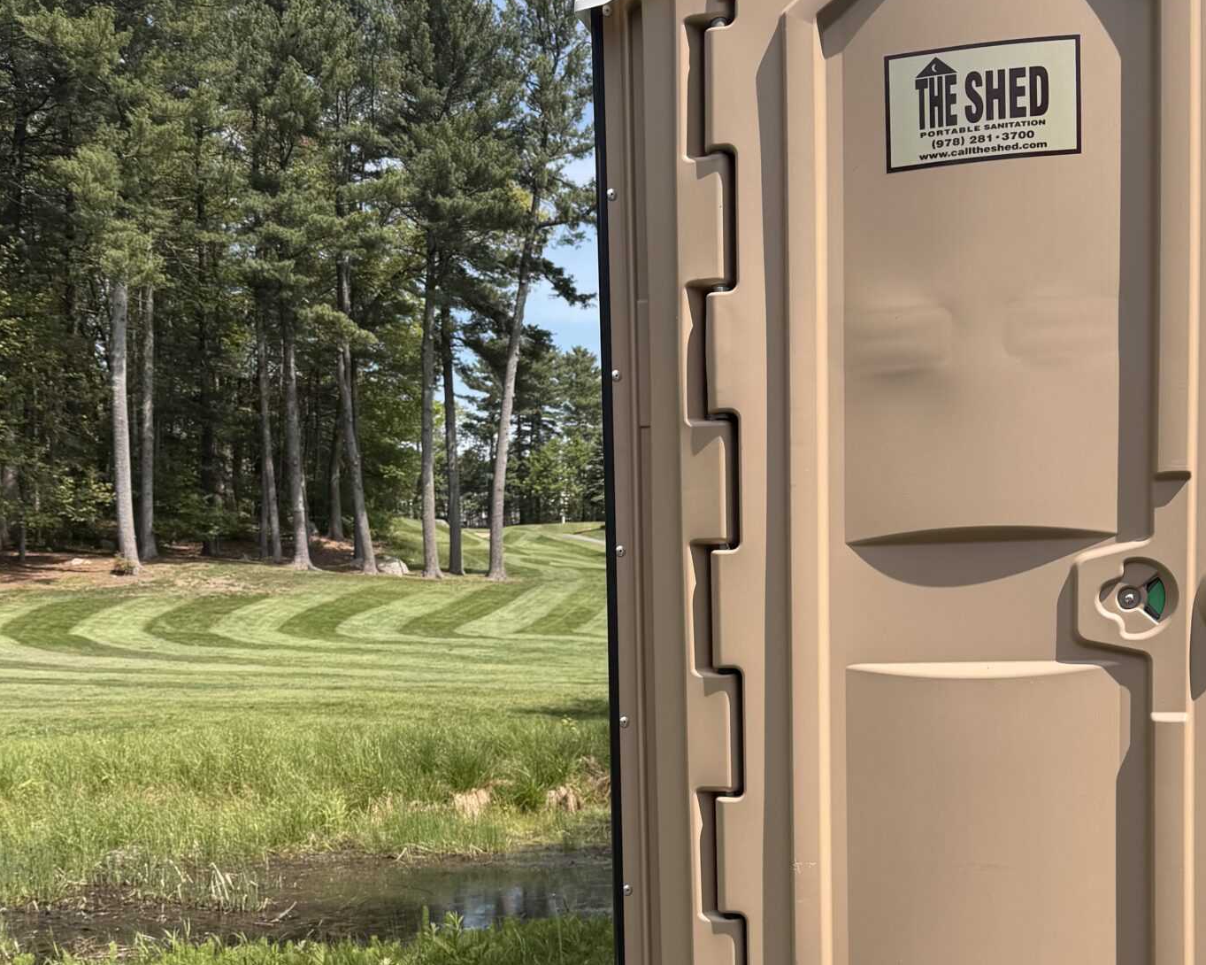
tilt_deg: -4.4
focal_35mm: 44
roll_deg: +0.5
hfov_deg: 41.9
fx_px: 1570
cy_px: 726
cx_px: 690
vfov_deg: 33.5
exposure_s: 1/2445
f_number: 1.78
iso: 80
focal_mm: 6.76
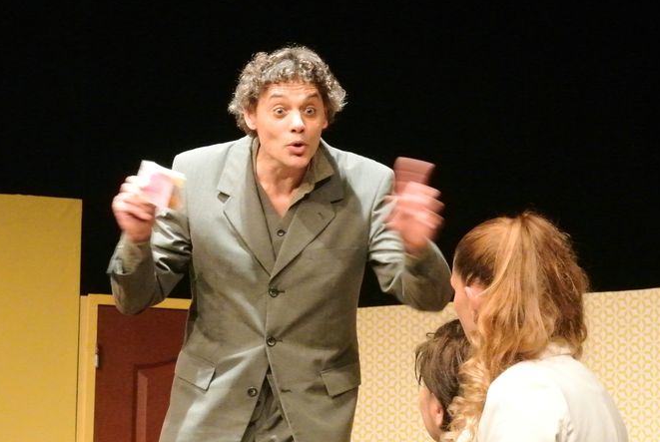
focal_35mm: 201
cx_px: 315
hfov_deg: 10.2
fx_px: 3691
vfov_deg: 6.9
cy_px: 247
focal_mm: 61.6
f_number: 7.1
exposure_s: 1/60
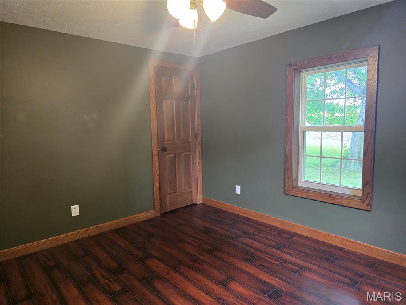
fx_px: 270
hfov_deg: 73.9
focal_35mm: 23
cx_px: 203
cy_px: 152
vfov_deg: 58.9
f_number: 1.7
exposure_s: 1/120
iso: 640
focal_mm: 6.3
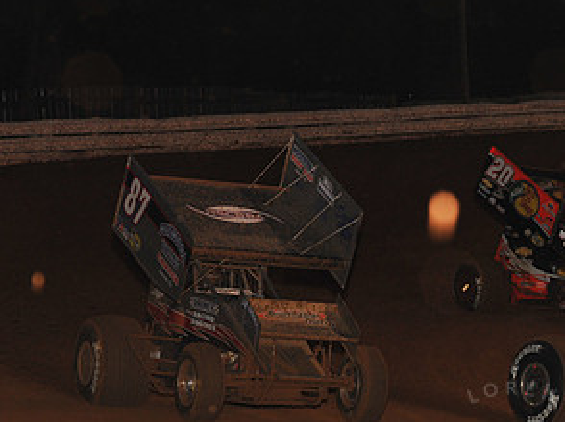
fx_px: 3865
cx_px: 511
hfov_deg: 8.3
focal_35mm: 237
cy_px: 320
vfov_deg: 6.3
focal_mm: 125
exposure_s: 1/320
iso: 1250
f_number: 7.1
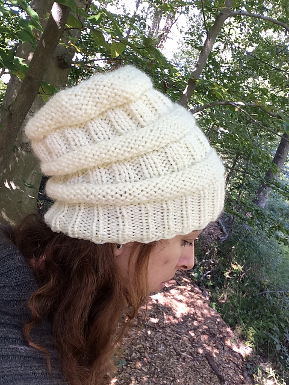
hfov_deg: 42.9
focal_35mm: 33
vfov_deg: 55.4
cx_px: 144
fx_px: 367
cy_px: 192
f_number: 2.4
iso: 50
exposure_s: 1/60
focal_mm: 2.15
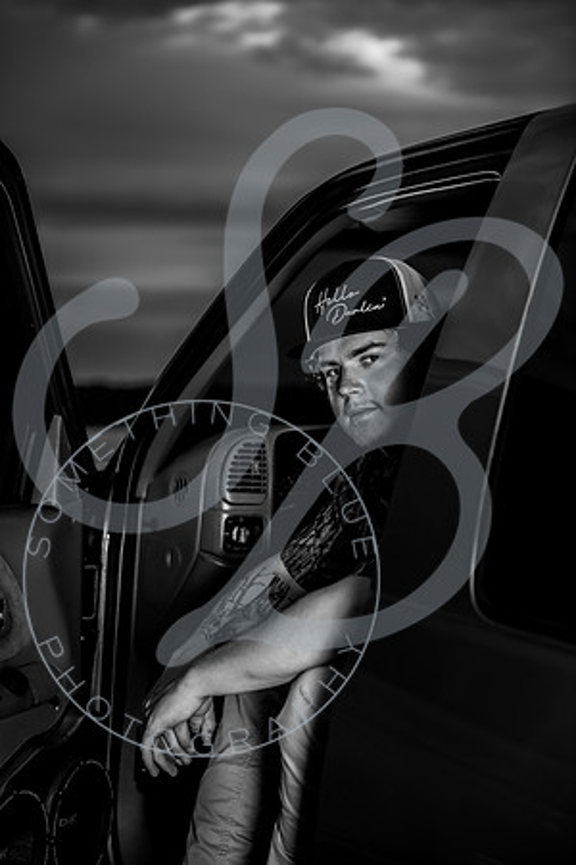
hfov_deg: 19.5
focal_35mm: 70
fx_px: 1680
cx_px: 288
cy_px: 432
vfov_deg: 28.8
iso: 100
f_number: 2.8
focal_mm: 70
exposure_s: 1/500
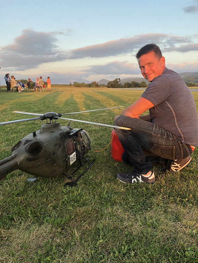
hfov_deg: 49.8
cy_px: 132
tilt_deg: -11.2
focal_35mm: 28
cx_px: 99
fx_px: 213
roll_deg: +0.9
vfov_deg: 63.4
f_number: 1.8
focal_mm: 4
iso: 25
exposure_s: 1/120
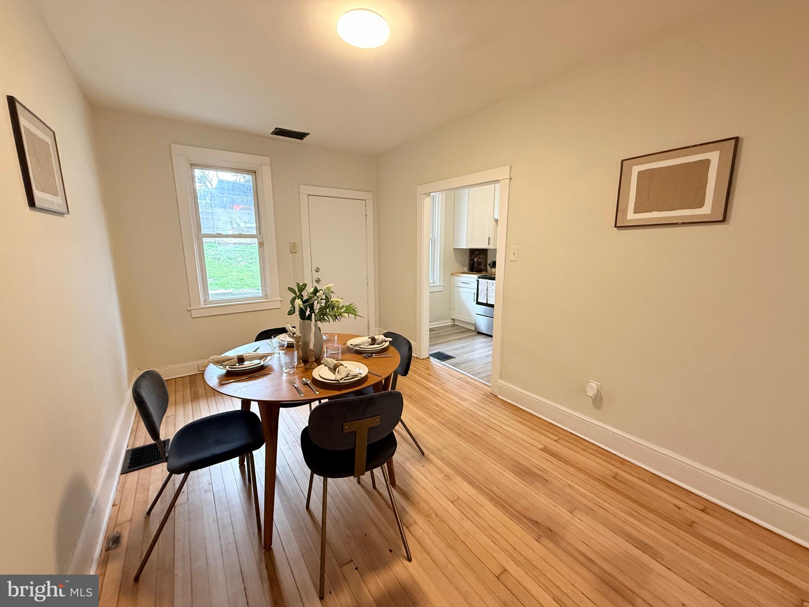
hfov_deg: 102.1
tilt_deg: -11.2
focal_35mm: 14
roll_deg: -0.4
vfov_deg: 85.7
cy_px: 304
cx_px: 404
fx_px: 327
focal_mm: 2.22
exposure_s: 1/60
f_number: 2.2
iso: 250
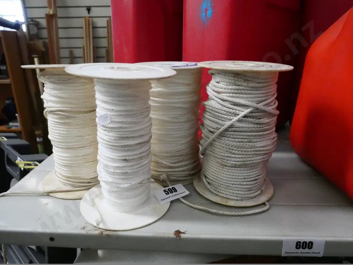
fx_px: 245
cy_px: 132
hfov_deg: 71.6
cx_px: 176
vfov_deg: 56.8
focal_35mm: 24
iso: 6400
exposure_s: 1/640
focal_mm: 12
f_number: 5.6
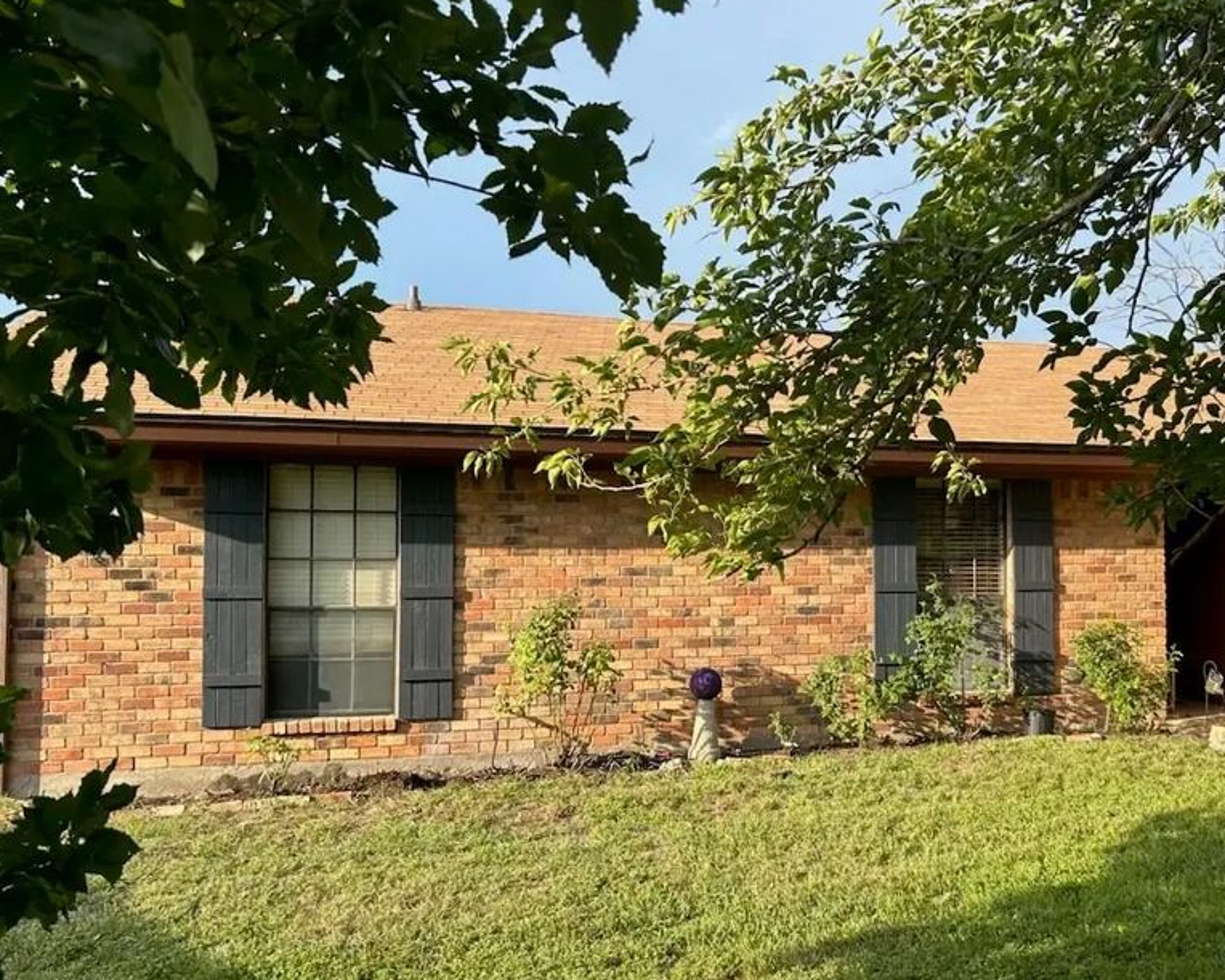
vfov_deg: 43.3
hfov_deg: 52.3
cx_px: 762
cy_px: 521
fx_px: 1233
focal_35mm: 34
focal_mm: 5.7
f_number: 1.5
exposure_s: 1/1431
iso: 50
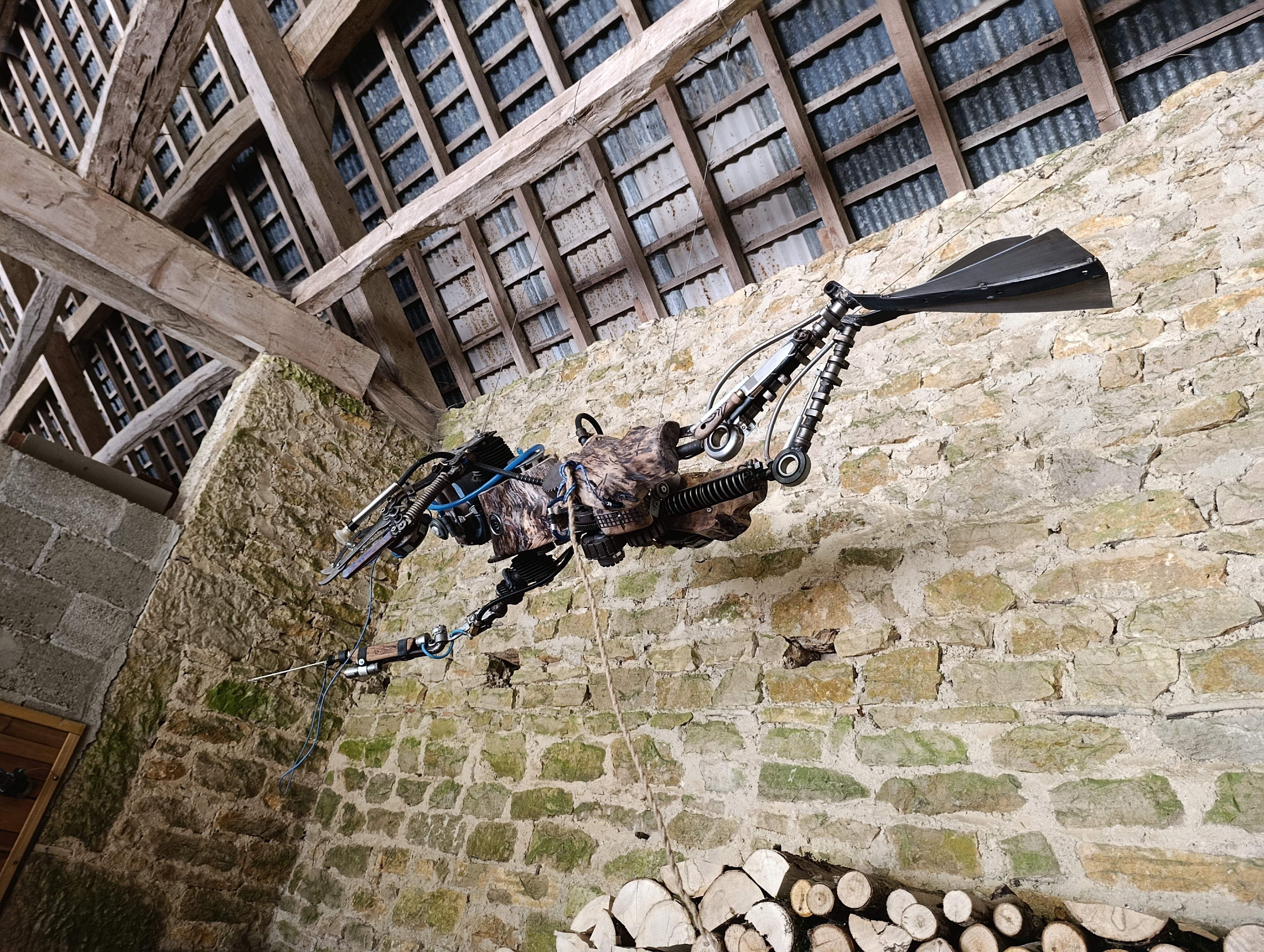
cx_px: 632
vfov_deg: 59.0
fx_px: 841
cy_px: 476
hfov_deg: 73.8
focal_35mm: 23
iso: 715
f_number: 1.65
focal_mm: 6.11
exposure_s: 1/100
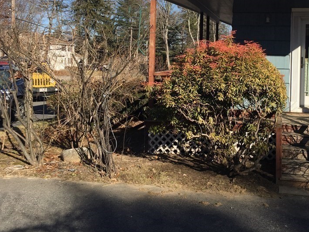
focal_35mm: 42
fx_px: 375
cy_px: 65
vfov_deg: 33.8
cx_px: 209
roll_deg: -0.6
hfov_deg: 44.1
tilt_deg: -1.1
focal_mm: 4.15
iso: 32
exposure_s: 1/2198
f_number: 2.2
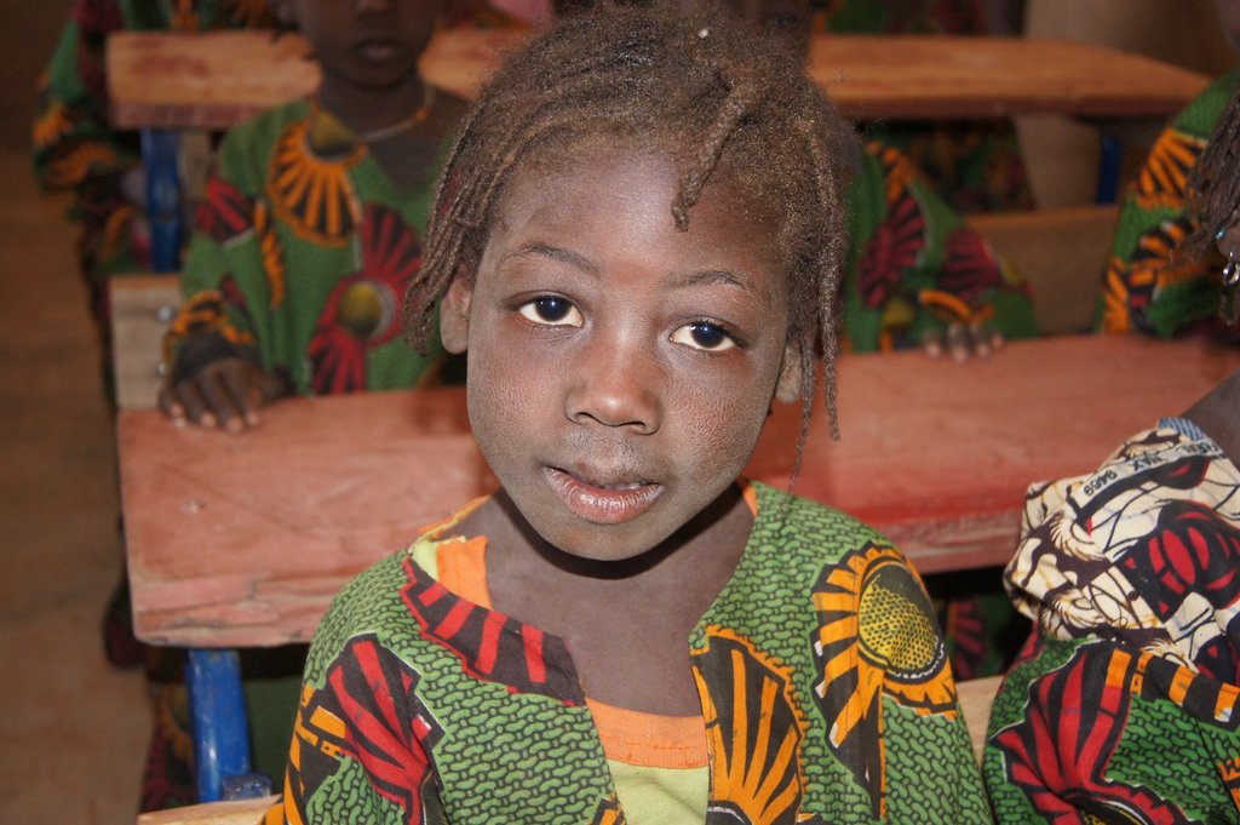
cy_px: 412
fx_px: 1549
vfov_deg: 29.8
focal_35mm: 45
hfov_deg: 43.6
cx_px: 620
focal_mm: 30
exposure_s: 1/60
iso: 500
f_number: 4.5
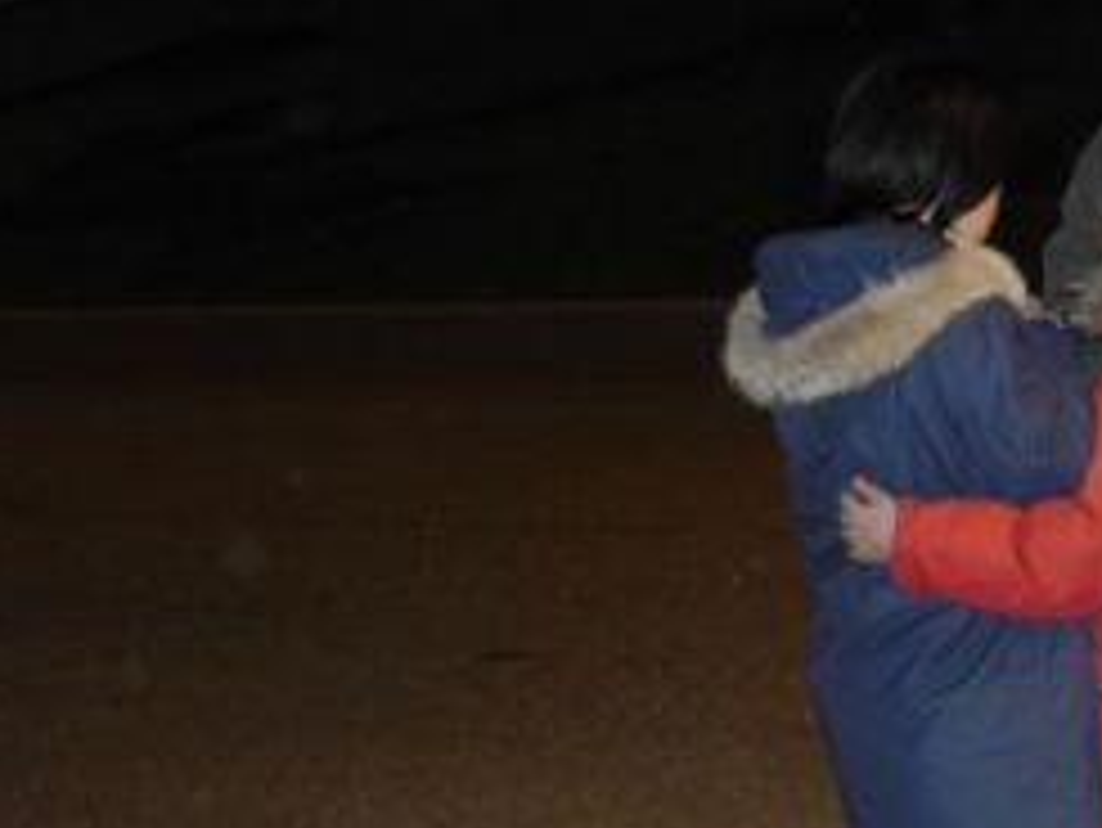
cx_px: 1889
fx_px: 3090
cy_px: 605
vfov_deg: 15.2
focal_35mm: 97
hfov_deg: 17.2
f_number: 2.8
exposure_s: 1/30
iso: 251
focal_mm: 6
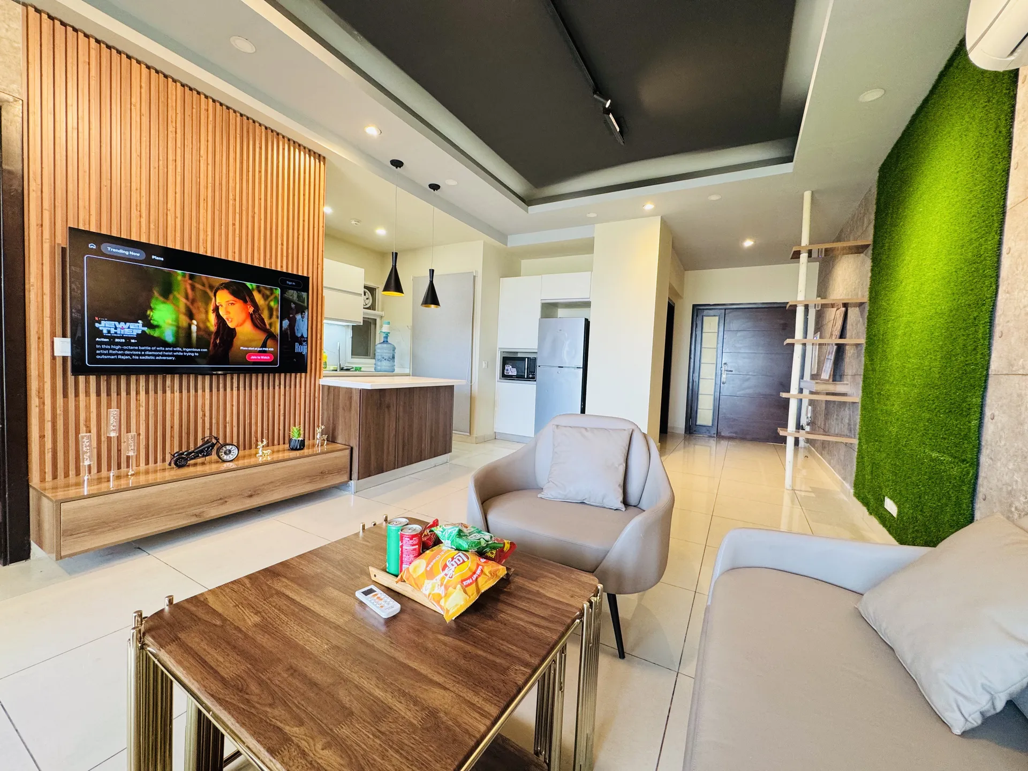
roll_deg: -2.7
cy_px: 386
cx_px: 514
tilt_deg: -3.6
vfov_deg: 85.7
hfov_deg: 102.1
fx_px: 416
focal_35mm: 14
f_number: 2.2
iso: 200
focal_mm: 2.22
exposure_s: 1/50
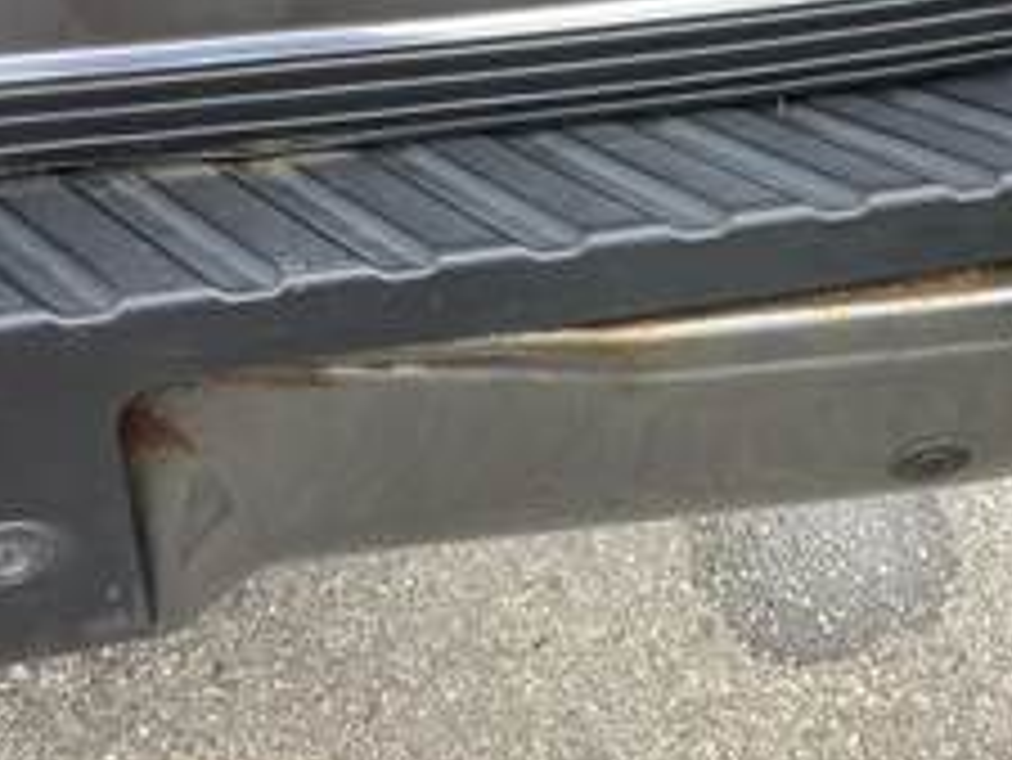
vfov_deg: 26.5
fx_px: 1609
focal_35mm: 55
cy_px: 274
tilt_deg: -49.3
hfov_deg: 34.8
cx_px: 598
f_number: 2.4
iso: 25
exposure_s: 1/225
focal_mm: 3.3
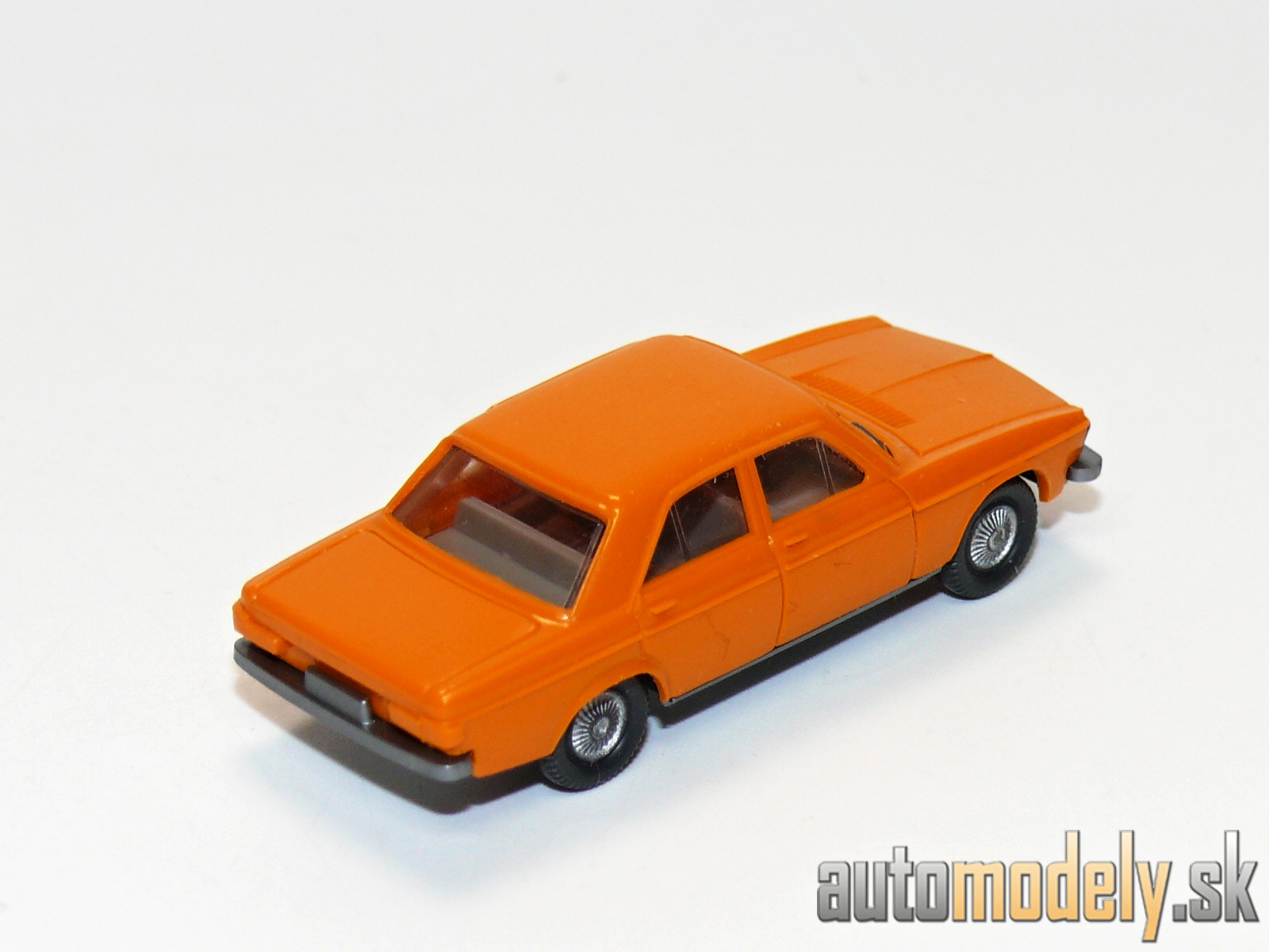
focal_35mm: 137
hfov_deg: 14.4
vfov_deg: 10.8
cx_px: 634
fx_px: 5022
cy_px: 476
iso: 100
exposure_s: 1/30
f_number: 4
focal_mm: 16.4
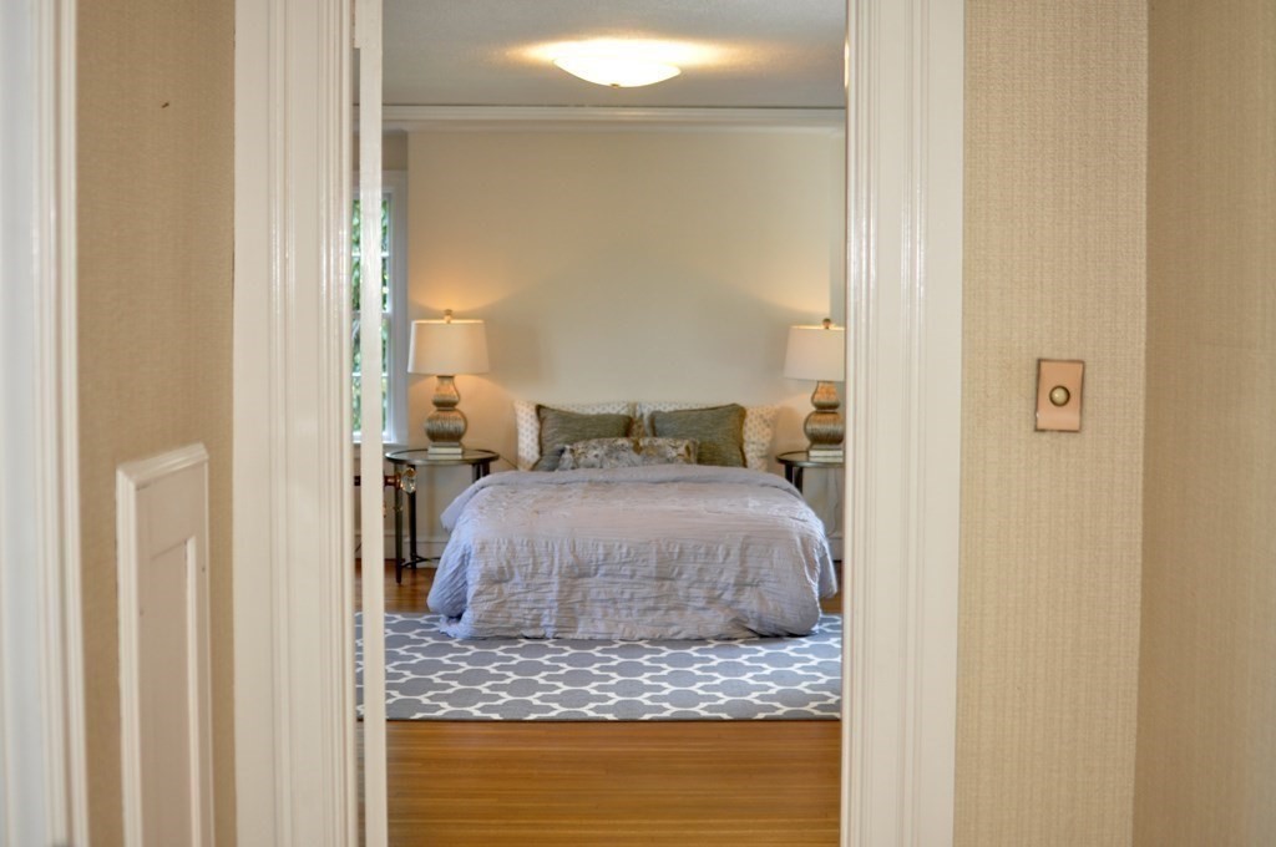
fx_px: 1858
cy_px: 424
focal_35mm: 52
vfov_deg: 25.7
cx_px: 638
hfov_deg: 37.9
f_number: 2.5
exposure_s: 1/160
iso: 500
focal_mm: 35
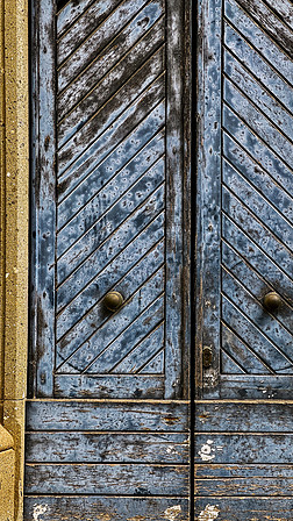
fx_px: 967
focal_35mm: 70
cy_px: 260
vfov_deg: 30.2
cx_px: 183
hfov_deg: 17.2
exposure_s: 1/160
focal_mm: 7.5
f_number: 2.2
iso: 25
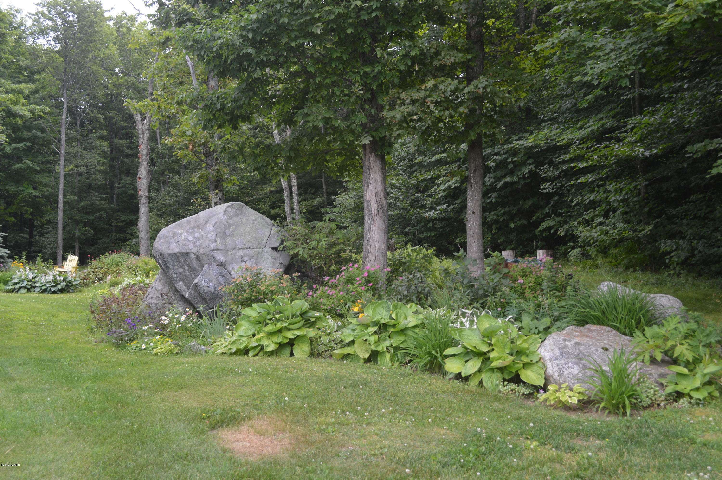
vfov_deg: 36.8
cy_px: 240
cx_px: 361
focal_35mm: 36
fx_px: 721
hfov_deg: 53.2
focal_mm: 24
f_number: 5.6
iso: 180
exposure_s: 1/125
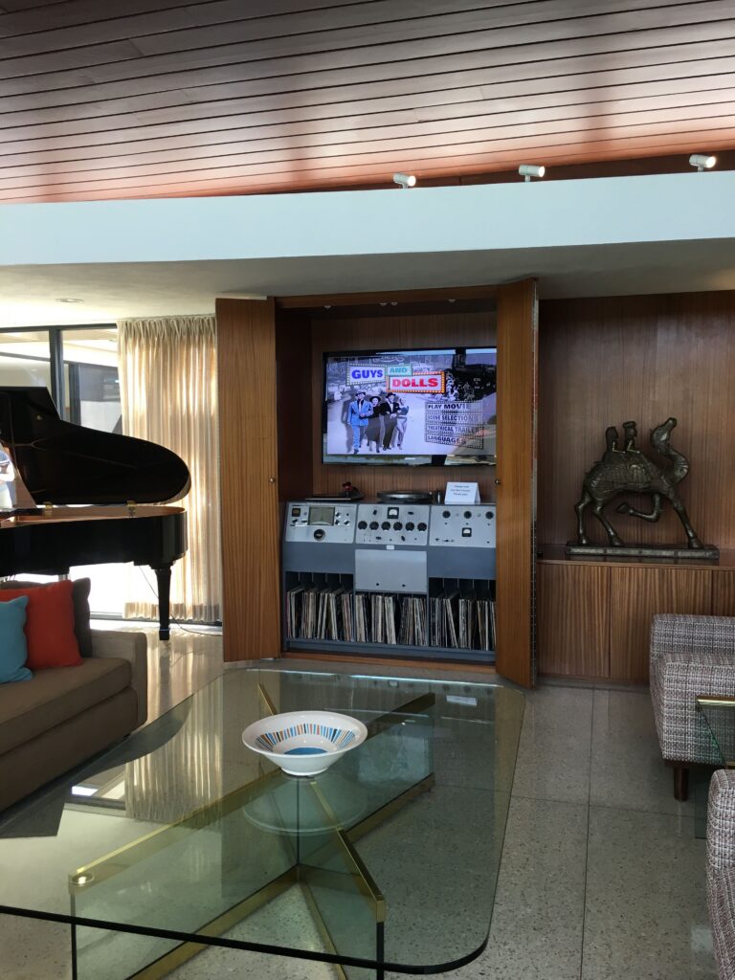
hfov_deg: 48.2
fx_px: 821
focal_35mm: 29
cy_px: 490
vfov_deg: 61.7
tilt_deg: -3.7
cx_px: 368
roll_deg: +1.0
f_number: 2.2
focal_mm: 4.15
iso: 25
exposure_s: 1/40
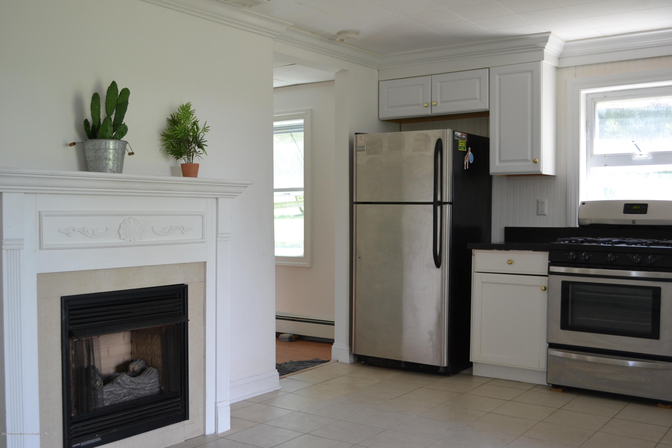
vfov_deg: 36.9
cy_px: 224
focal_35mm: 36
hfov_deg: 53.1
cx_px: 336
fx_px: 672
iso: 400
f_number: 4.5
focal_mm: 24
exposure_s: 1/80
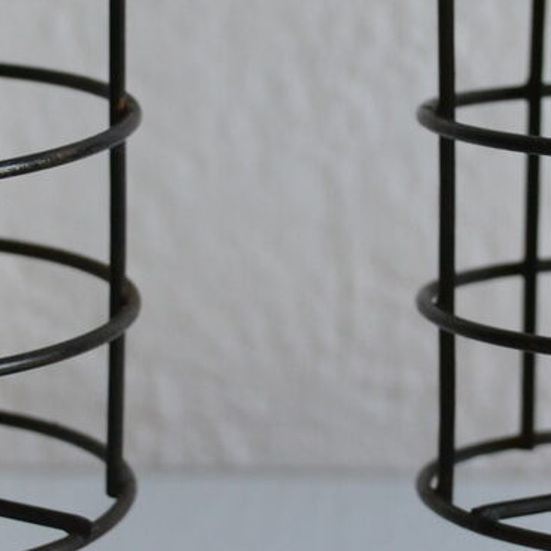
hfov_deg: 8.7
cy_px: 234
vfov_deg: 8.7
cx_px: 264
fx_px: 3607
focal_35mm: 200
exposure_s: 1/25
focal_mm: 29
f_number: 4.5
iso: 400
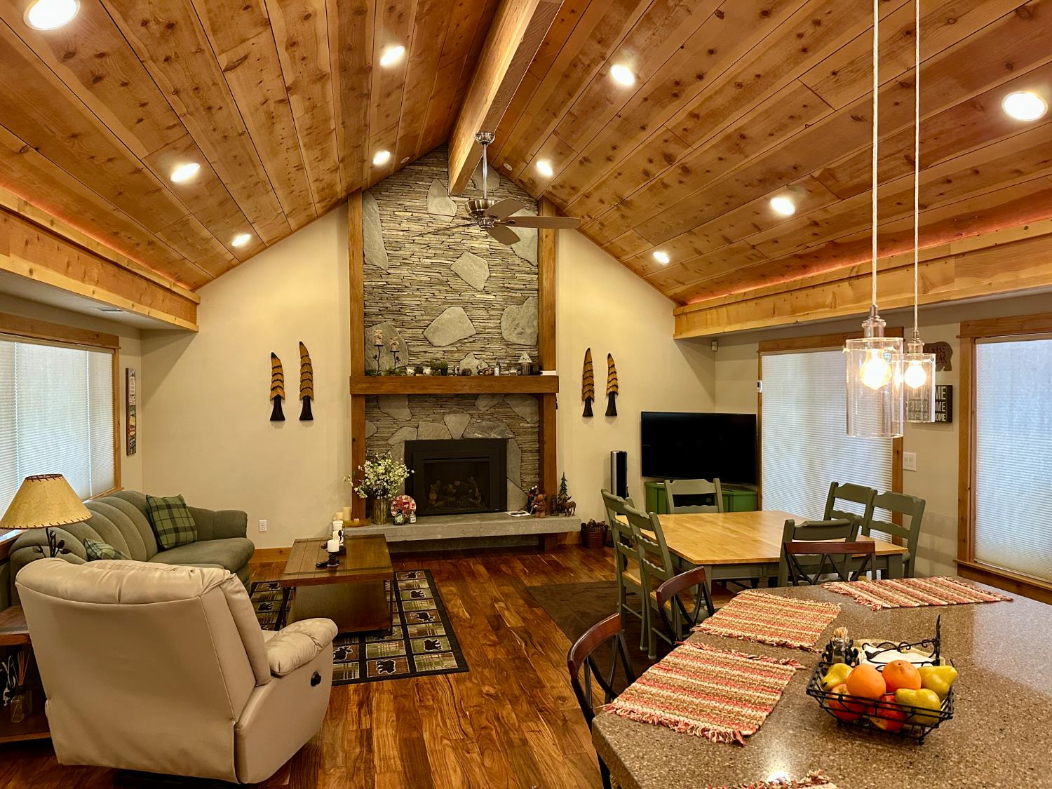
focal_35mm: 24
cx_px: 526
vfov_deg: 56.8
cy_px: 394
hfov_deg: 71.6
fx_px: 729
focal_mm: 6.86
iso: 400
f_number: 1.78
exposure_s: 1/60
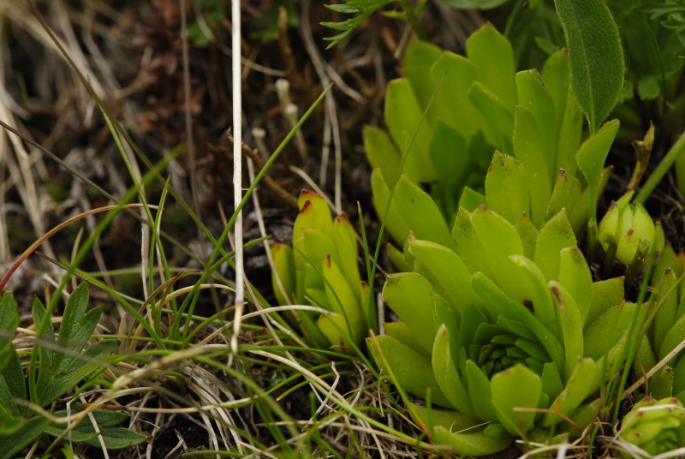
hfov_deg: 16.0
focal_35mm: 128
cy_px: 230
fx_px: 2430
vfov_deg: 10.8
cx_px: 342
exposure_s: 1/200
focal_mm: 85
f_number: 8
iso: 200
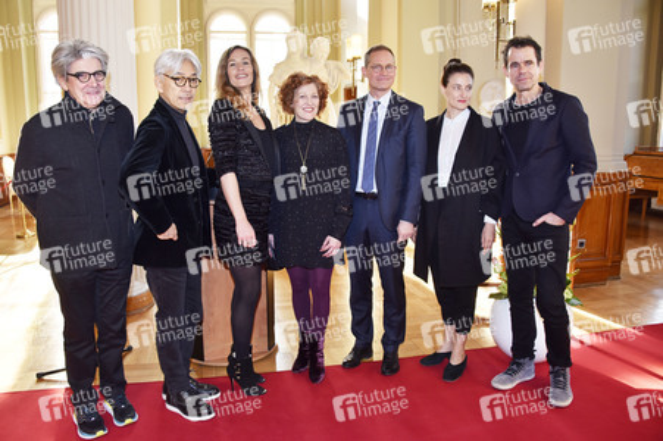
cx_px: 332
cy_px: 220
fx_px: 515
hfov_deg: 65.5
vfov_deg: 46.3
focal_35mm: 28
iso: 640
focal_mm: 28
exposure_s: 1/200
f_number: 5
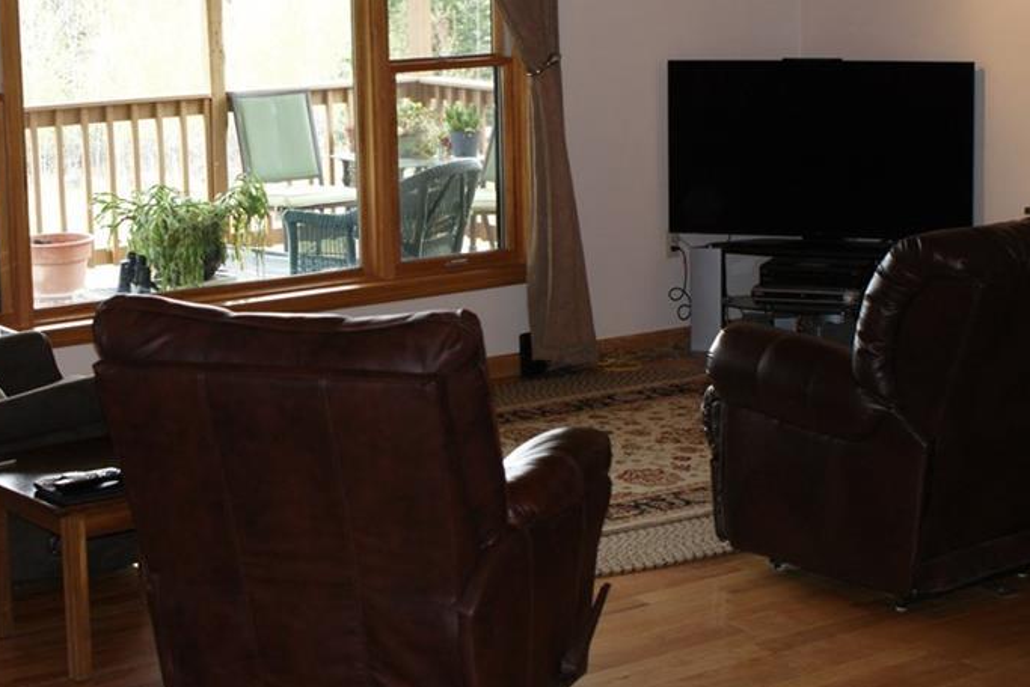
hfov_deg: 25.7
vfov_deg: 17.3
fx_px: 2254
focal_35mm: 79
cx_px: 463
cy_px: 200
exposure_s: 1/60
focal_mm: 35
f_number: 5.6
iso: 400
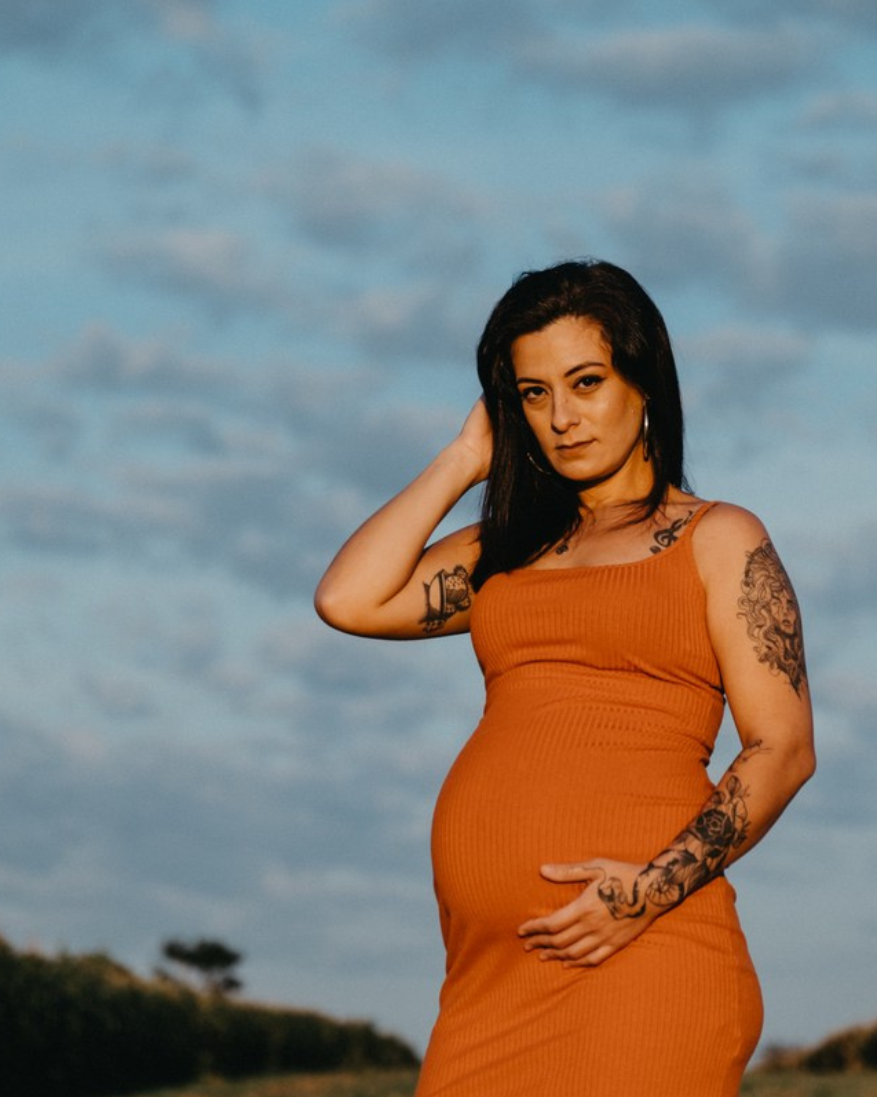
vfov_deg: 11.8
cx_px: 500
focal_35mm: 164
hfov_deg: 9.4
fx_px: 5324
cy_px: 549
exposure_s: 1/500
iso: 80
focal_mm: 77.3
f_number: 3.2
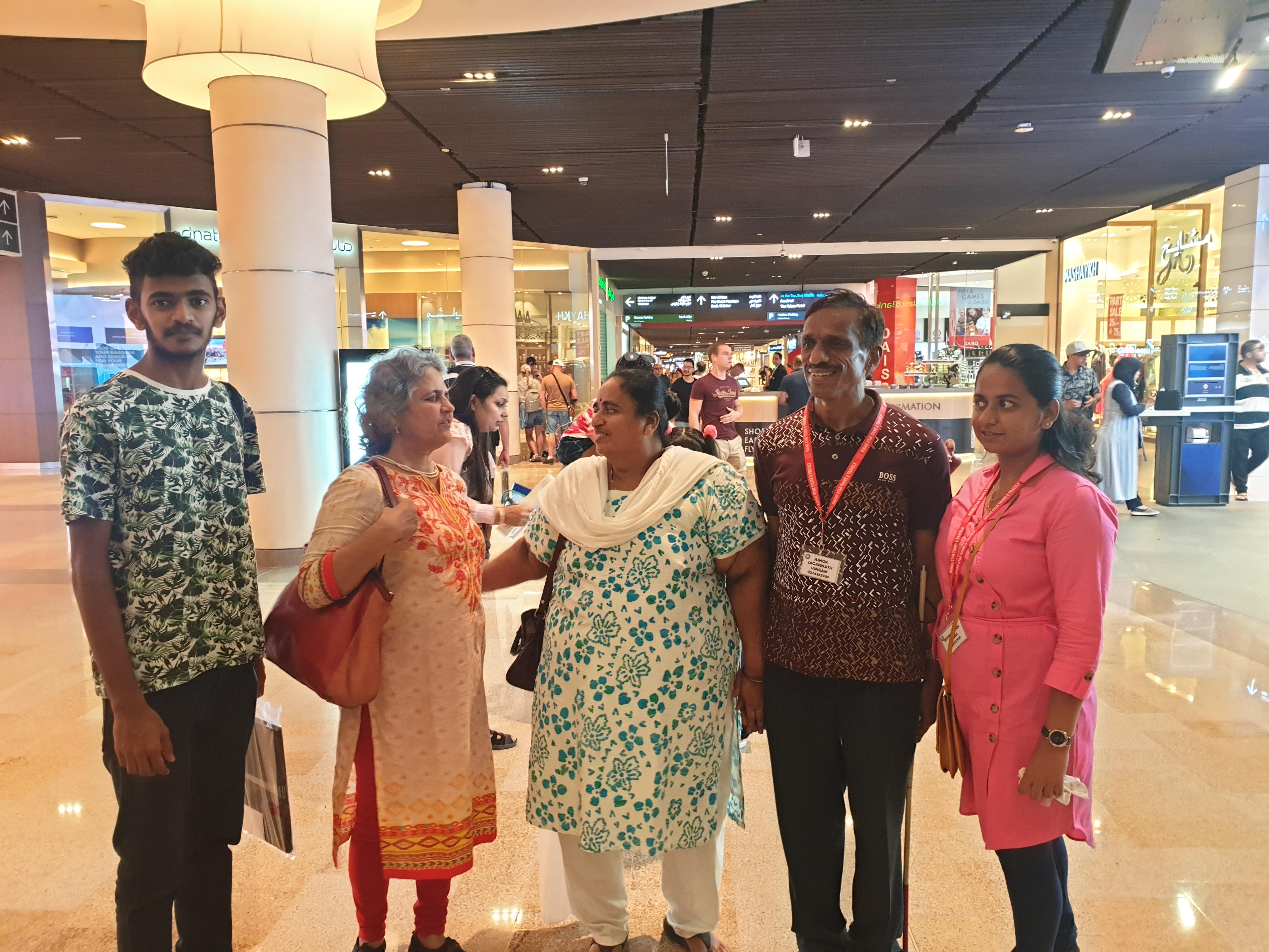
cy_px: 476
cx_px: 634
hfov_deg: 67.3
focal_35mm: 26
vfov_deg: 53.1
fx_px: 953
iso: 320
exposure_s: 1/33
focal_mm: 4.3
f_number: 2.4
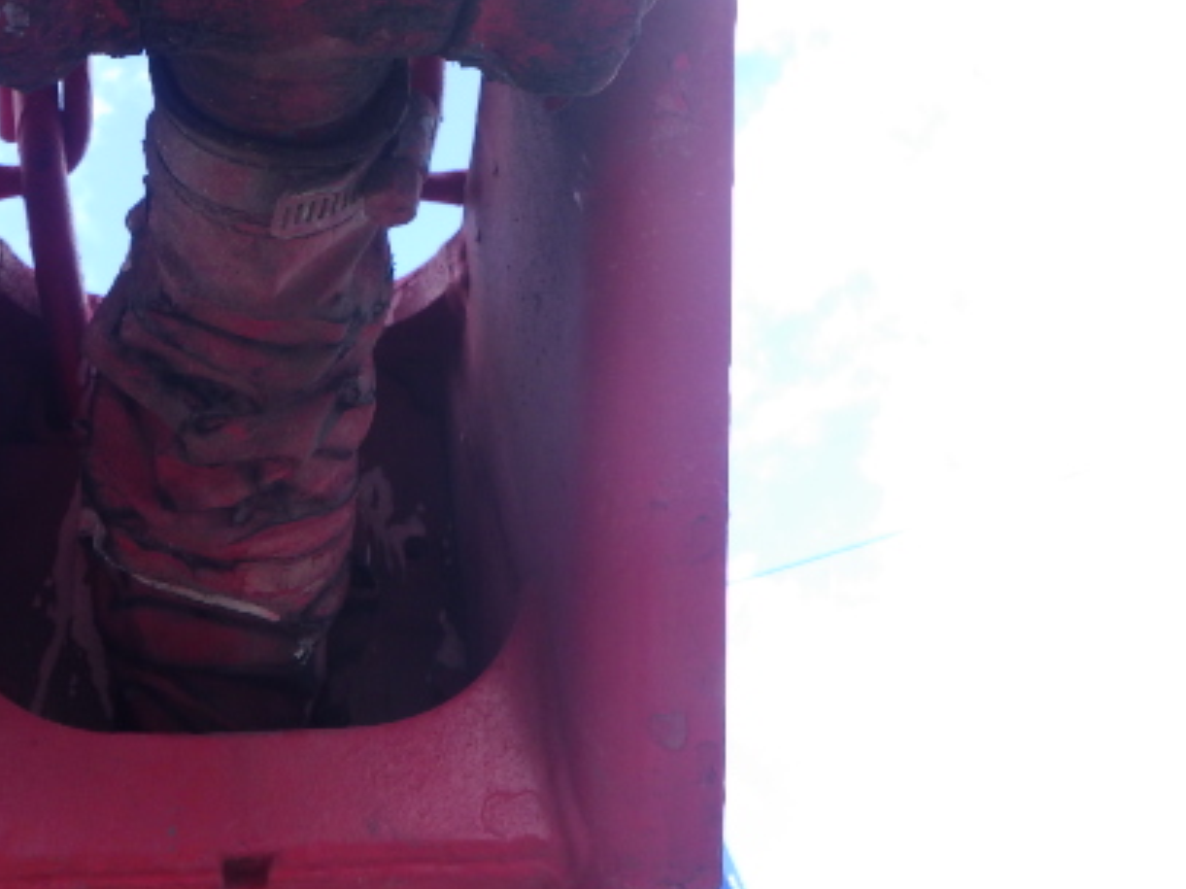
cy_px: 251
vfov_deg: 32.4
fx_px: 1507
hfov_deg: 42.0
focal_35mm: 44
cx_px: 344
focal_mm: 5
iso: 125
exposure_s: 1/160
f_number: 4.2
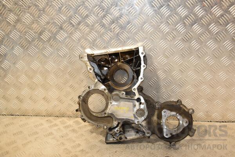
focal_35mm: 39
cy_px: 78
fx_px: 255
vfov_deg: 34.2
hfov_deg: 49.6
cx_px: 118
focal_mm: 26
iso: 800
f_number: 5.6
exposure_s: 1/200
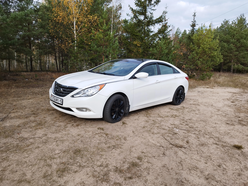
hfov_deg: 71.6
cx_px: 124
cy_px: 93
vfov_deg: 56.8
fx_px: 172
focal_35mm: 24
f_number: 1.89
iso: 50
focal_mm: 5.89
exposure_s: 1/381
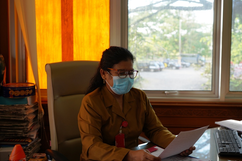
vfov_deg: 31.9
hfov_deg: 46.3
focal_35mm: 42
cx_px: 139
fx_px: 282
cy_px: 72
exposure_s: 1/60
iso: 200
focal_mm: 36
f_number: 4
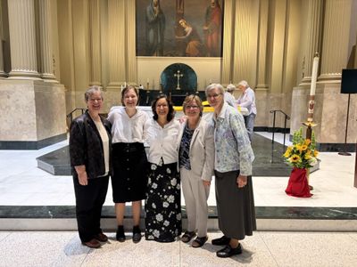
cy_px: 134
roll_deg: -0.1
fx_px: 268
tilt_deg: -6.0
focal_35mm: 26
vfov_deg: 53.1
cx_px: 178
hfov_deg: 67.3
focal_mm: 5.96
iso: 250
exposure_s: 1/60
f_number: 1.6
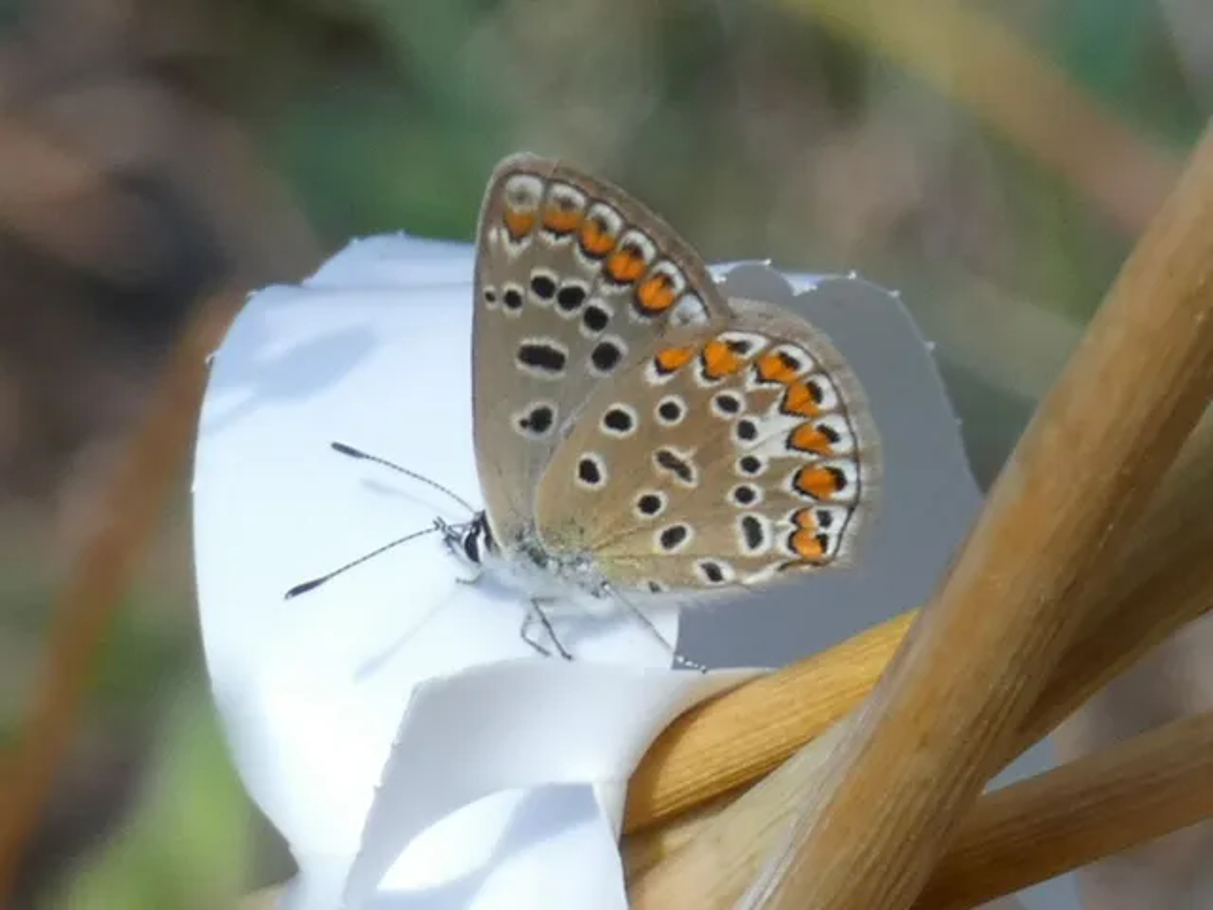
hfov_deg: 11.4
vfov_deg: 8.6
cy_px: 455
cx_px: 606
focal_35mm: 173
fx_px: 6062
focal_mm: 30.9
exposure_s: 1/80
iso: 80
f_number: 5.5
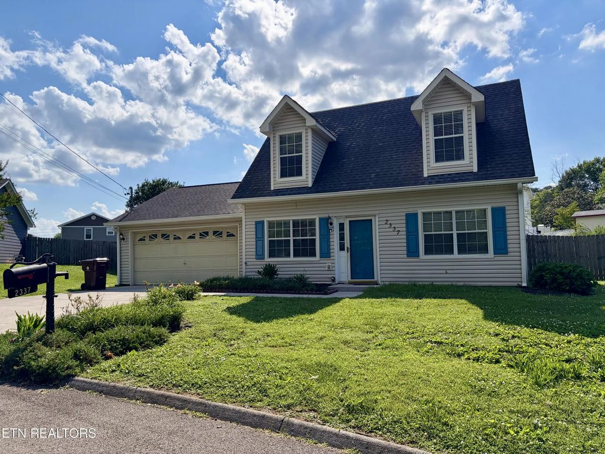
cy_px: 227
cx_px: 302
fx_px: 454
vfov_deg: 53.1
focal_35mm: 26
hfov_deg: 67.3
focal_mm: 5.96
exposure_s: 1/7813
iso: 64
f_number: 1.6
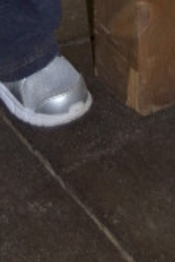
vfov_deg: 8.5
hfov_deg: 6.8
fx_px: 1477
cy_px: -521
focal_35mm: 203
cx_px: -6
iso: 800
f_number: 4
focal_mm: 22
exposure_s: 1/30
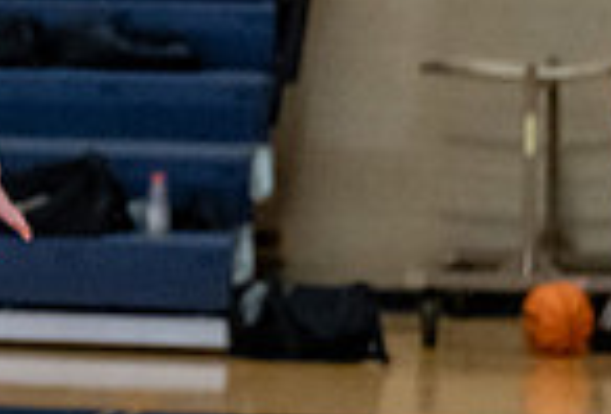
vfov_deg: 4.0
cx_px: -791
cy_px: -78
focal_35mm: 348
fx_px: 5937
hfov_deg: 5.7
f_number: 2.8
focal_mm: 70
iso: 5000
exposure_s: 1/1000
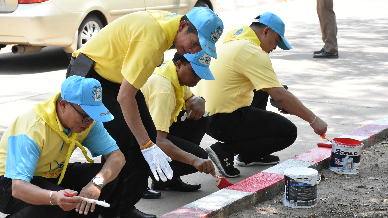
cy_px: 127
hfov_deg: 19.3
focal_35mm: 111
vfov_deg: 10.9
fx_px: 1142
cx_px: 195
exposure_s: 1/1250
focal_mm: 70
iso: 3200
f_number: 9
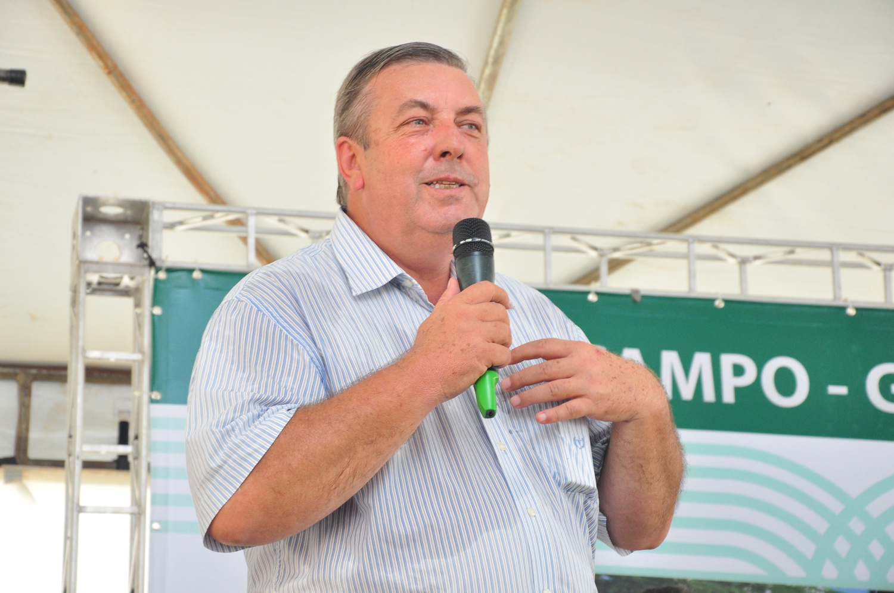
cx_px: 447
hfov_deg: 17.1
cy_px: 296
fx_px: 2976
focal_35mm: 120
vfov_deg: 11.4
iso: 720
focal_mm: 80
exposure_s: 1/100
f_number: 7.1
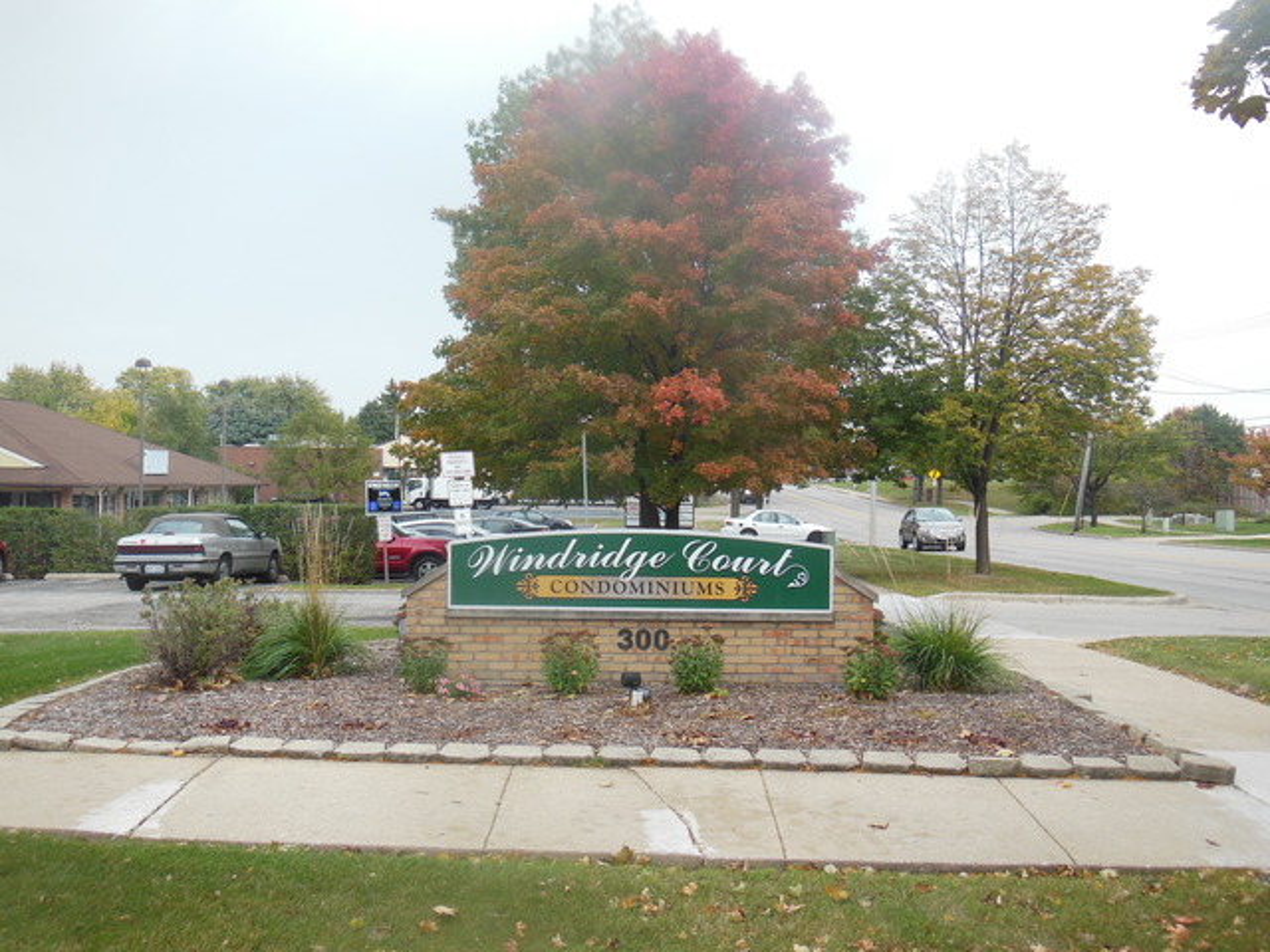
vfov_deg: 36.8
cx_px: 635
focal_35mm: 39
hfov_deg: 47.9
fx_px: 1431
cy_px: 476
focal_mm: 6.9
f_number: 4.1
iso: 200
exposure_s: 1/250
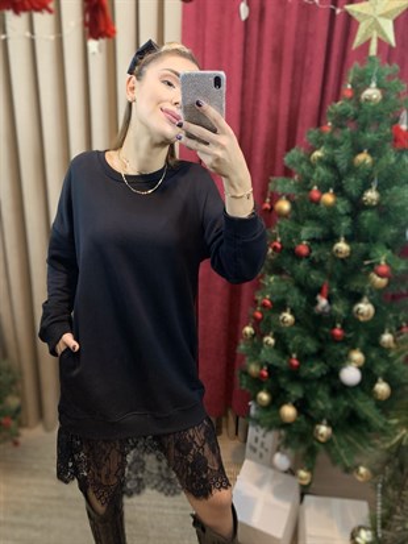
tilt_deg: -30.1
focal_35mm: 26
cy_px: 272
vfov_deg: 67.3
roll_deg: -2.4
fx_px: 408
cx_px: 204
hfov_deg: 53.1
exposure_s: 1/50
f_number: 1.8
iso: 64
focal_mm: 4.25
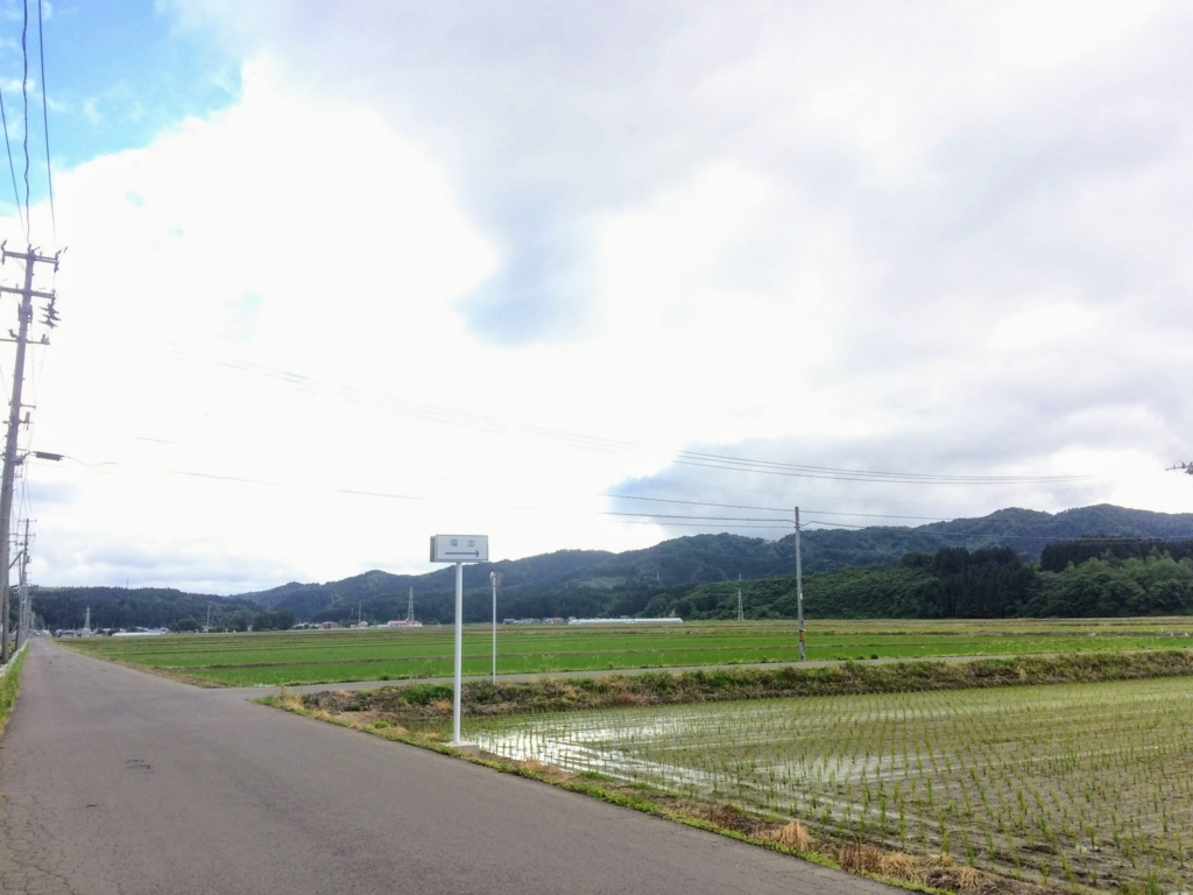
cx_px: 596
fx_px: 999
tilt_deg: +10.0
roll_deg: +1.1
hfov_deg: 61.7
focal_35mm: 29
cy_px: 448
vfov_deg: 48.2
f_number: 2.2
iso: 32
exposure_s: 1/933
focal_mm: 4.15
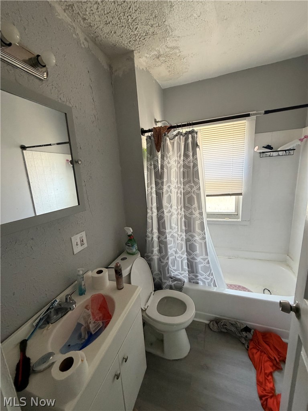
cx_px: 154
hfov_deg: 85.7
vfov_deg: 102.1
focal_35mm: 14
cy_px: 206
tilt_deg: -10.5
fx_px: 166
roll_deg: +3.4
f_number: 2.2
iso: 500
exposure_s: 1/60
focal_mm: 2.22
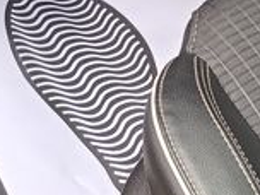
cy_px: -296
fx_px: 1187
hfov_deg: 11.5
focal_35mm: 158
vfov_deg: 8.5
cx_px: 476
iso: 242
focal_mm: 5.24
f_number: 1.7
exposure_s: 1/50
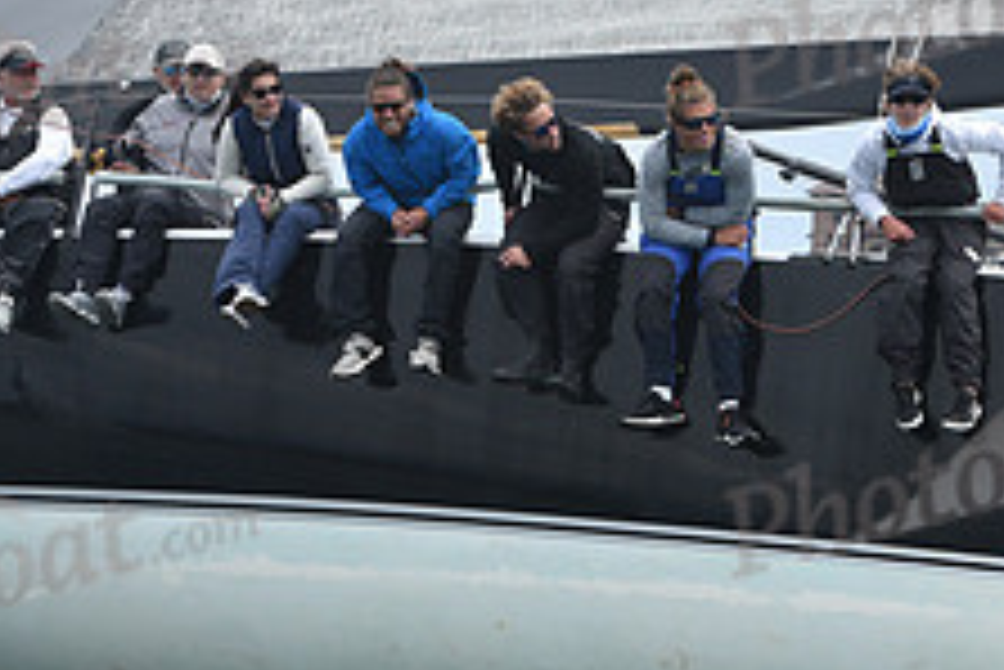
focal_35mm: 213
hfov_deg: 9.7
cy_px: 290
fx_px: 5944
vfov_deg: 6.5
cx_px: 495
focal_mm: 82
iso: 320
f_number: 7.1
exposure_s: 1/1000
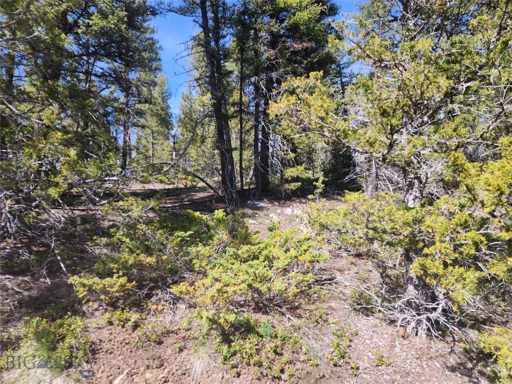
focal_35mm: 23
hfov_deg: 73.9
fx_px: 340
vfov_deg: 58.9
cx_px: 256
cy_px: 192
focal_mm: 6.4
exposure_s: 1/370
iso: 12
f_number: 1.8
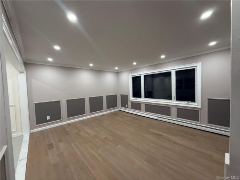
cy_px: 90
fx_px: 97
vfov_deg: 85.7
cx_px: 120
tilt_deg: -1.8
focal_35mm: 14
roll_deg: +2.0
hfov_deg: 102.1
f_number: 2.2
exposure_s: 1/60
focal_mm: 2.22
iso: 200
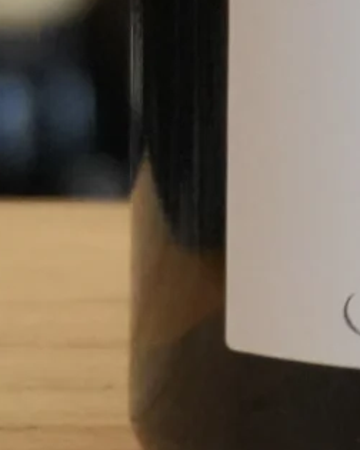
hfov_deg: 3.2
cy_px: -1111
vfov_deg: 3.9
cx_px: 637
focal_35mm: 481
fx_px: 6406
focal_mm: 42
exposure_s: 1/160
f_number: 5.6
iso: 3200
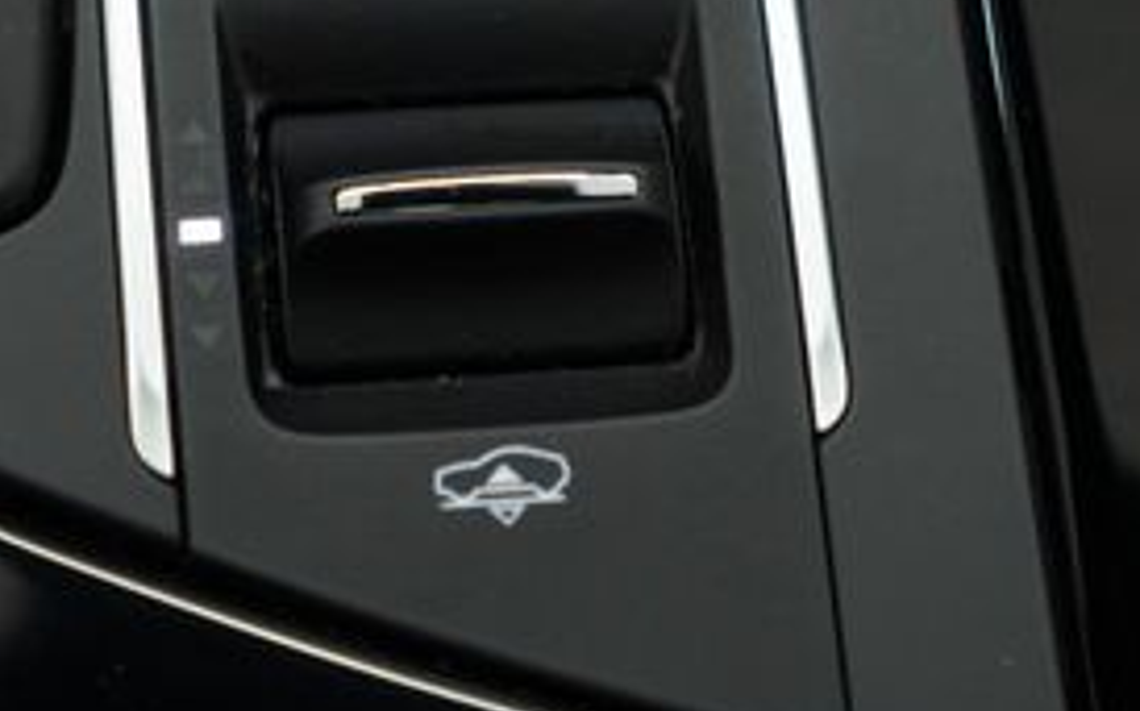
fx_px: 3106
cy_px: -10
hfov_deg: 20.8
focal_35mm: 100
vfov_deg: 12.9
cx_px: 462
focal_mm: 28
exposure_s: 1/50
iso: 800
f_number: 3.5
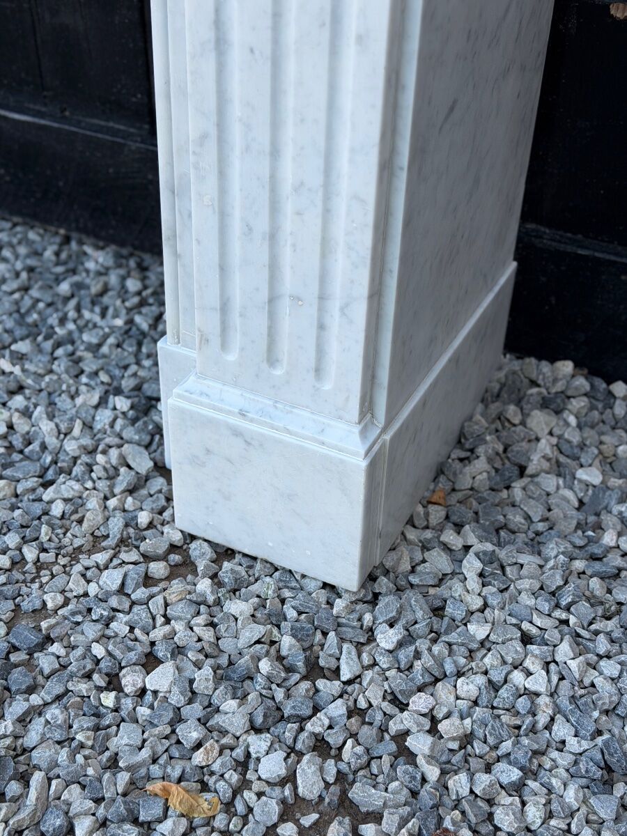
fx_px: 1159
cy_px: 418
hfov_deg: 30.3
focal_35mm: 48
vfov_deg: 39.7
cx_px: 314
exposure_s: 1/348
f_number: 1.78
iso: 64
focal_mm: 6.76
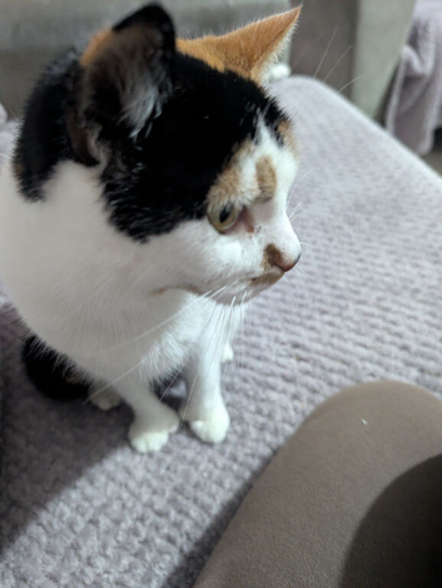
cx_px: 221
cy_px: 294
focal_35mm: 24
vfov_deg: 71.5
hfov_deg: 56.9
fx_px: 408
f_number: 1.68
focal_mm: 6.9
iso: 1317
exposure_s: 1/34.9
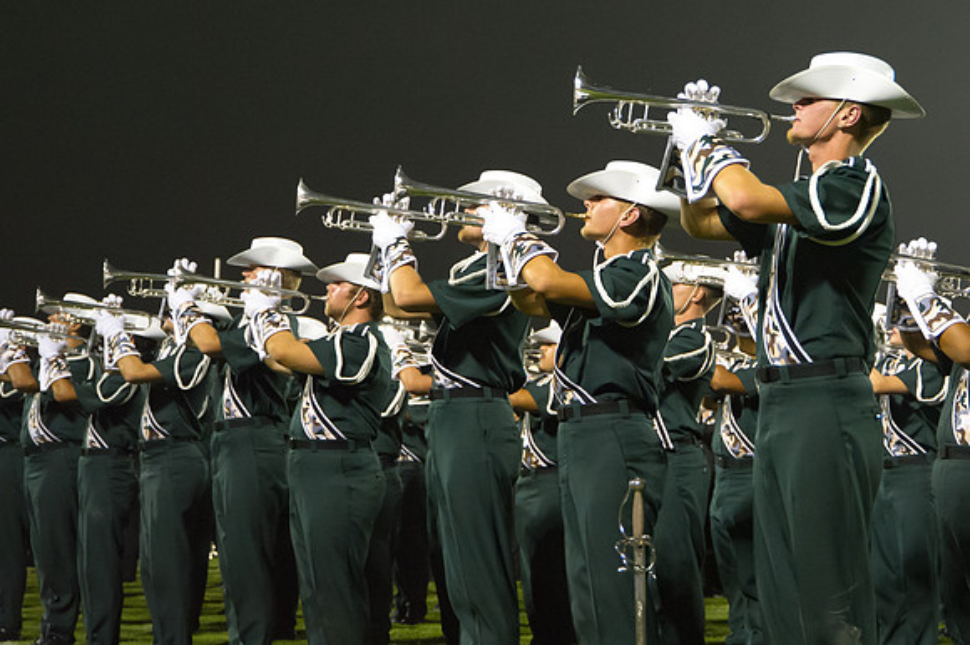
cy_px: 308
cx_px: 617
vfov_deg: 16.2
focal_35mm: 84
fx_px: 2261
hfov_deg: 24.1
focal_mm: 66
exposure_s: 1/160
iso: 11400
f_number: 5.3
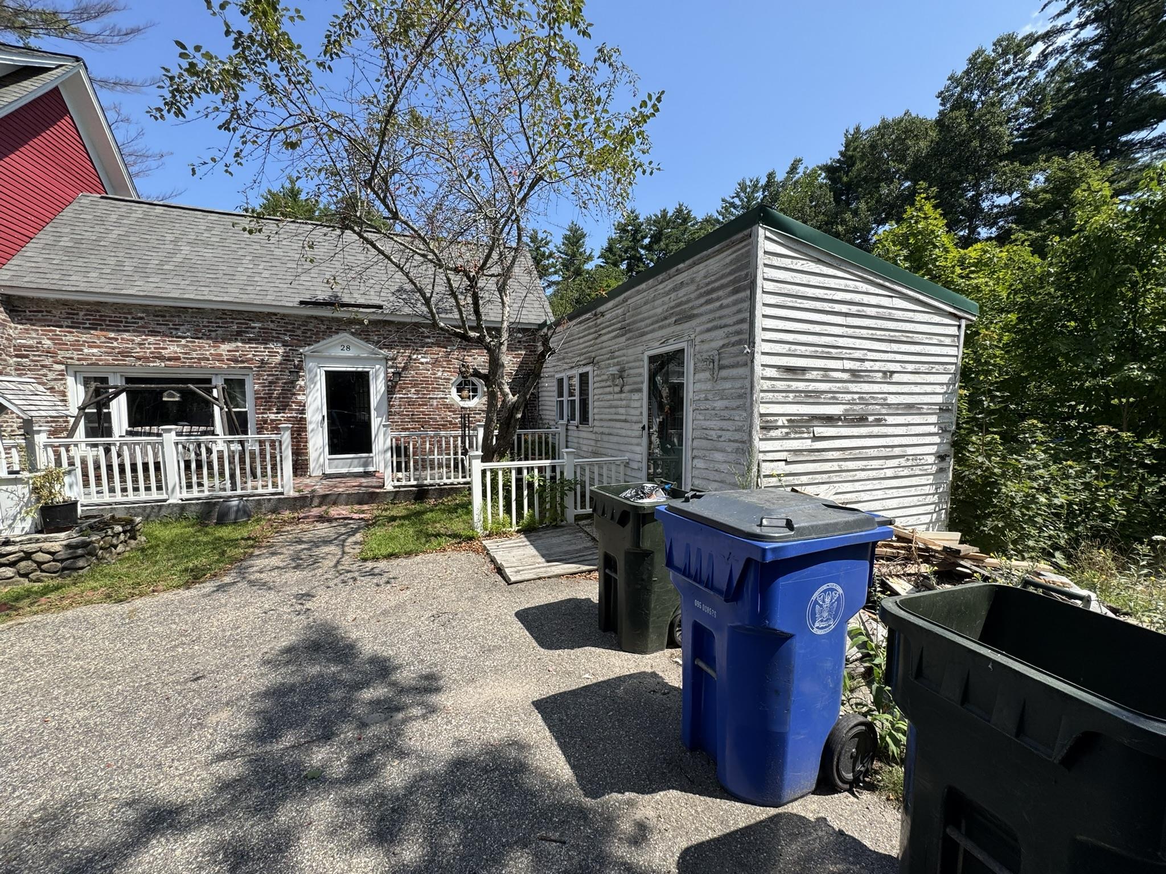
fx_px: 472
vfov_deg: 85.7
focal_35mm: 14
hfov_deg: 102.1
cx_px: 583
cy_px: 437
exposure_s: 1/1346
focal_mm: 2.22
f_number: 2.2
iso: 50
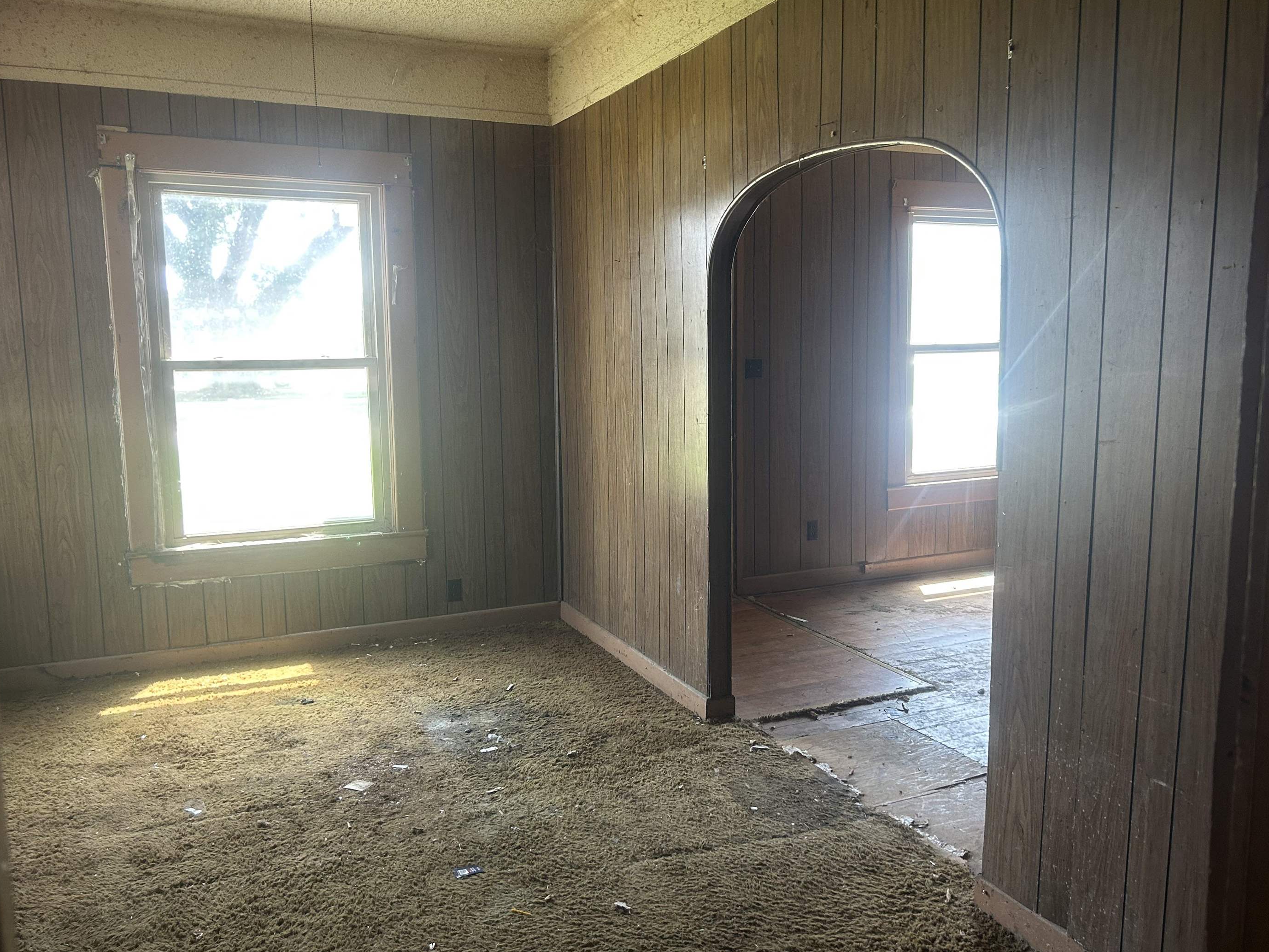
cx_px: 659
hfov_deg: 61.6
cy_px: 475
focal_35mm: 29
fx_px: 1063
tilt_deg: -7.4
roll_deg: +0.5
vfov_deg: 48.2
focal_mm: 5.7
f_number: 1.5
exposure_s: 1/84
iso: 125
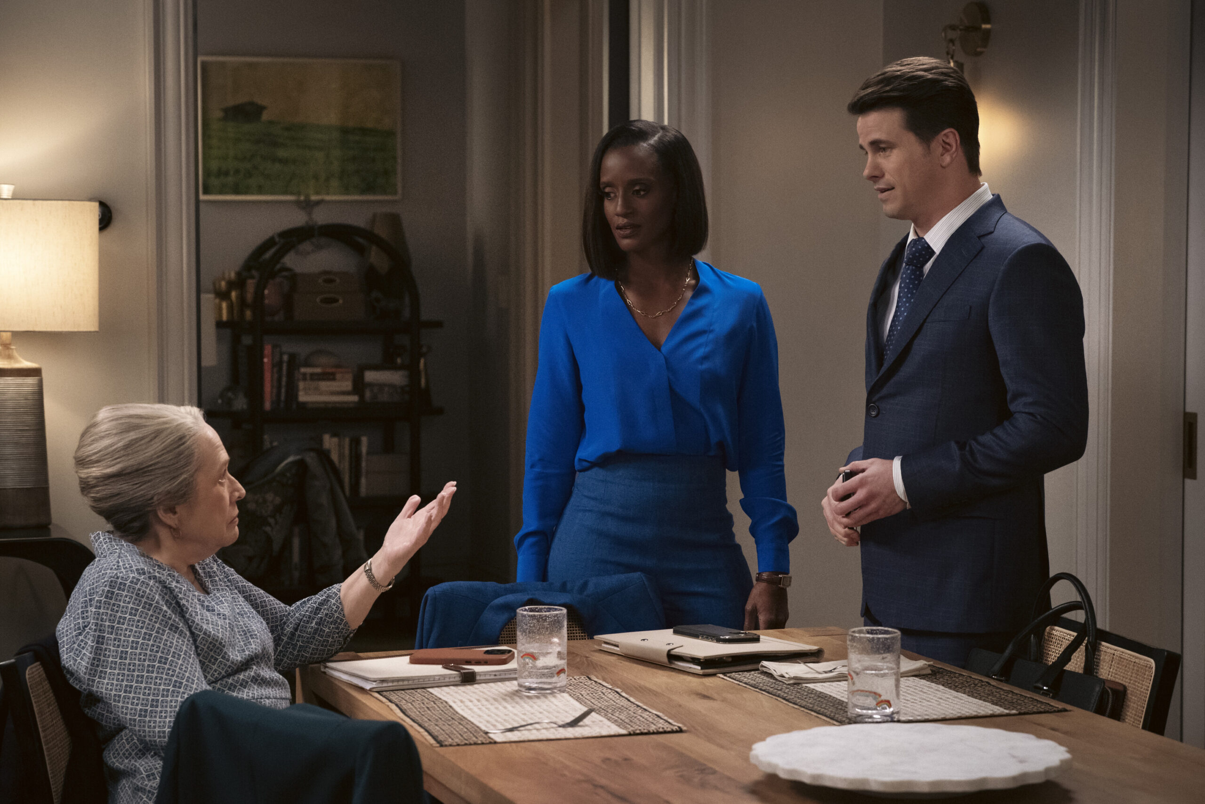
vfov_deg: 18.2
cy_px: 402
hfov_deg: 27.0
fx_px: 2510
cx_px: 602
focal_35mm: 75
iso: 8000
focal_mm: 75
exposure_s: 1/160
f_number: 5.6
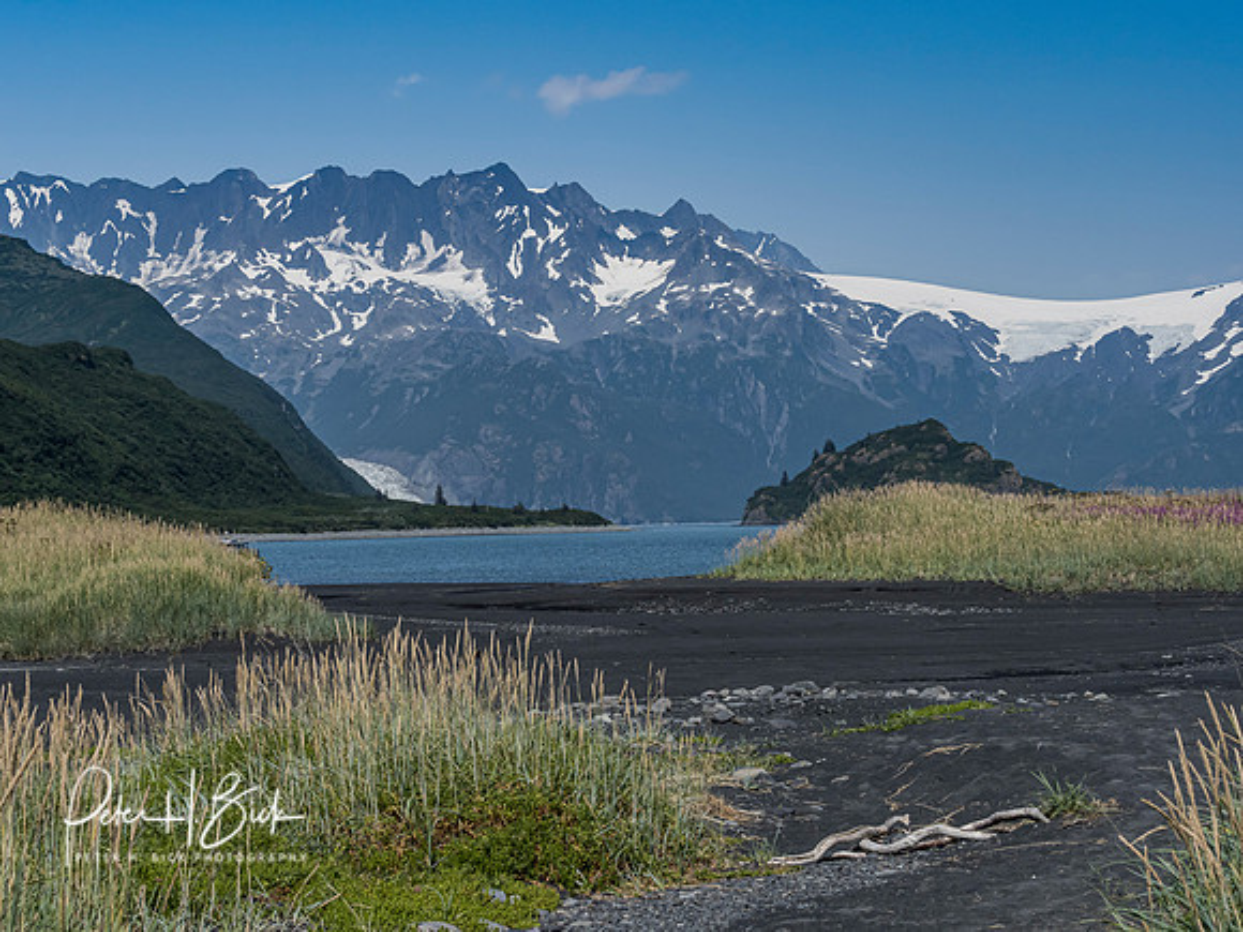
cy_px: 466
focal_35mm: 80
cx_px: 622
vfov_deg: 18.4
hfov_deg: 24.4
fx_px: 2873
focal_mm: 40
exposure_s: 1/2000
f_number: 8
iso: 400
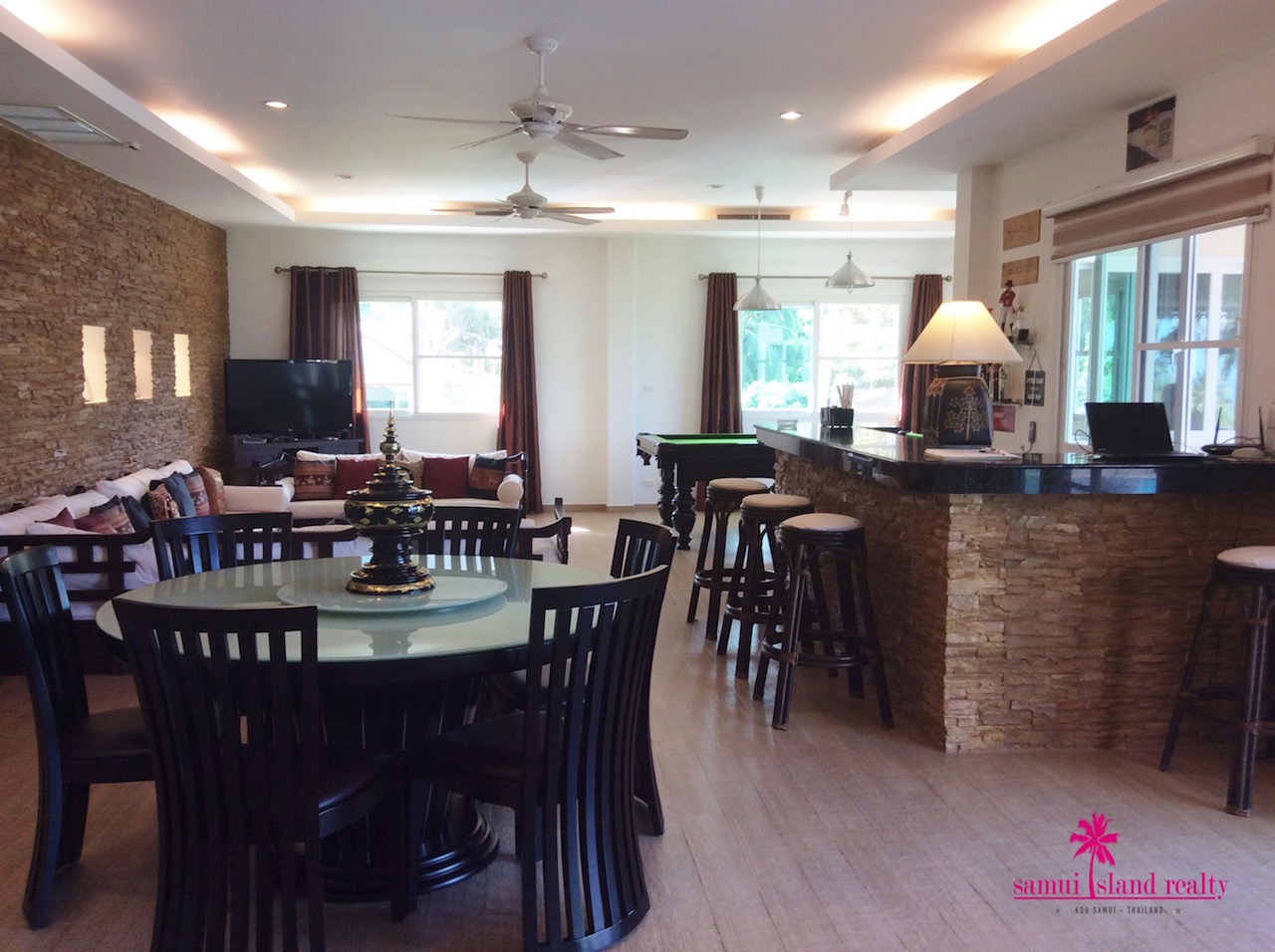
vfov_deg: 44.1
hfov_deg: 56.9
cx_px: 638
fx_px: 1177
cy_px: 476
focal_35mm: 32
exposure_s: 1/40
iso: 32
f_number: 2.4
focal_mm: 3.3
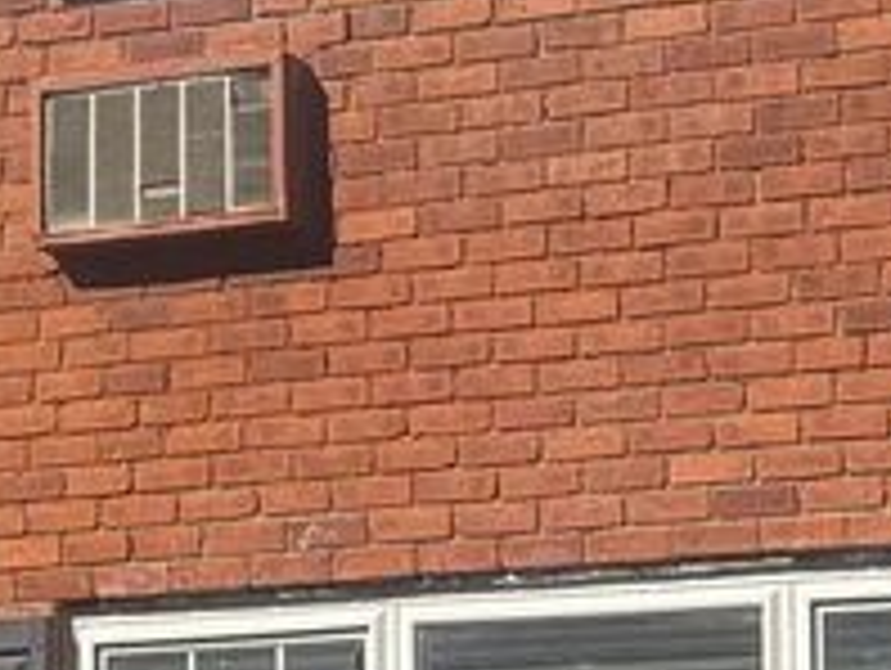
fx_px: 3196
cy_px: 1102
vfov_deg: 11.3
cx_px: 1534
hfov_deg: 14.3
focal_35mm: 124
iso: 80
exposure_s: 1/4608
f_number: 1.78
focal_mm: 6.76
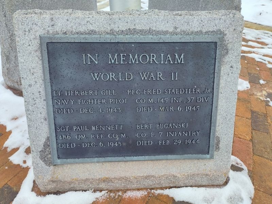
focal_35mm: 23
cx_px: 136
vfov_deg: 58.9
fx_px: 181
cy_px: 102
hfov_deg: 73.9
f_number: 1.8
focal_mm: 5.56
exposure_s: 1/483
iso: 100
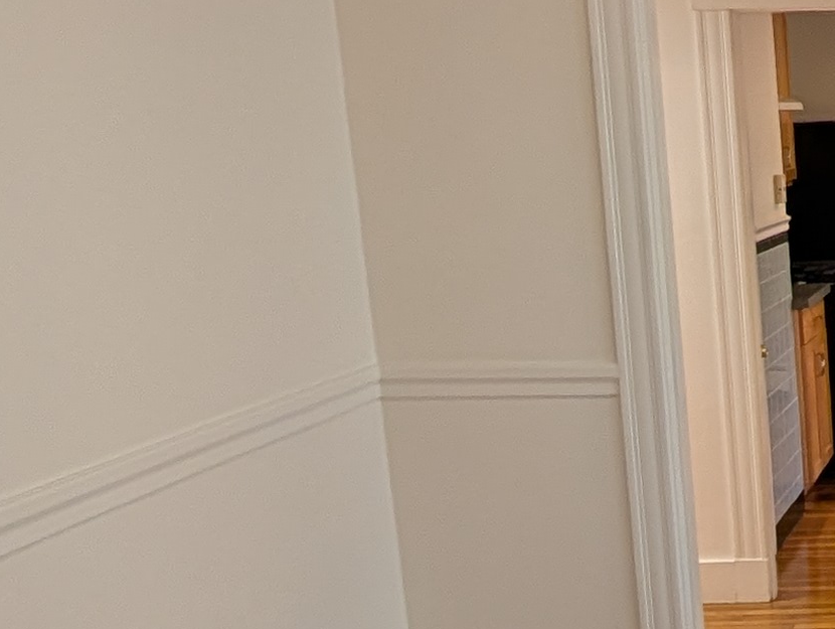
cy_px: 442
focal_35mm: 59
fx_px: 1425
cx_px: 1125
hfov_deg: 26.8
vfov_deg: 24.7
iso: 72
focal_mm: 2.02
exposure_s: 1/60
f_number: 1.7
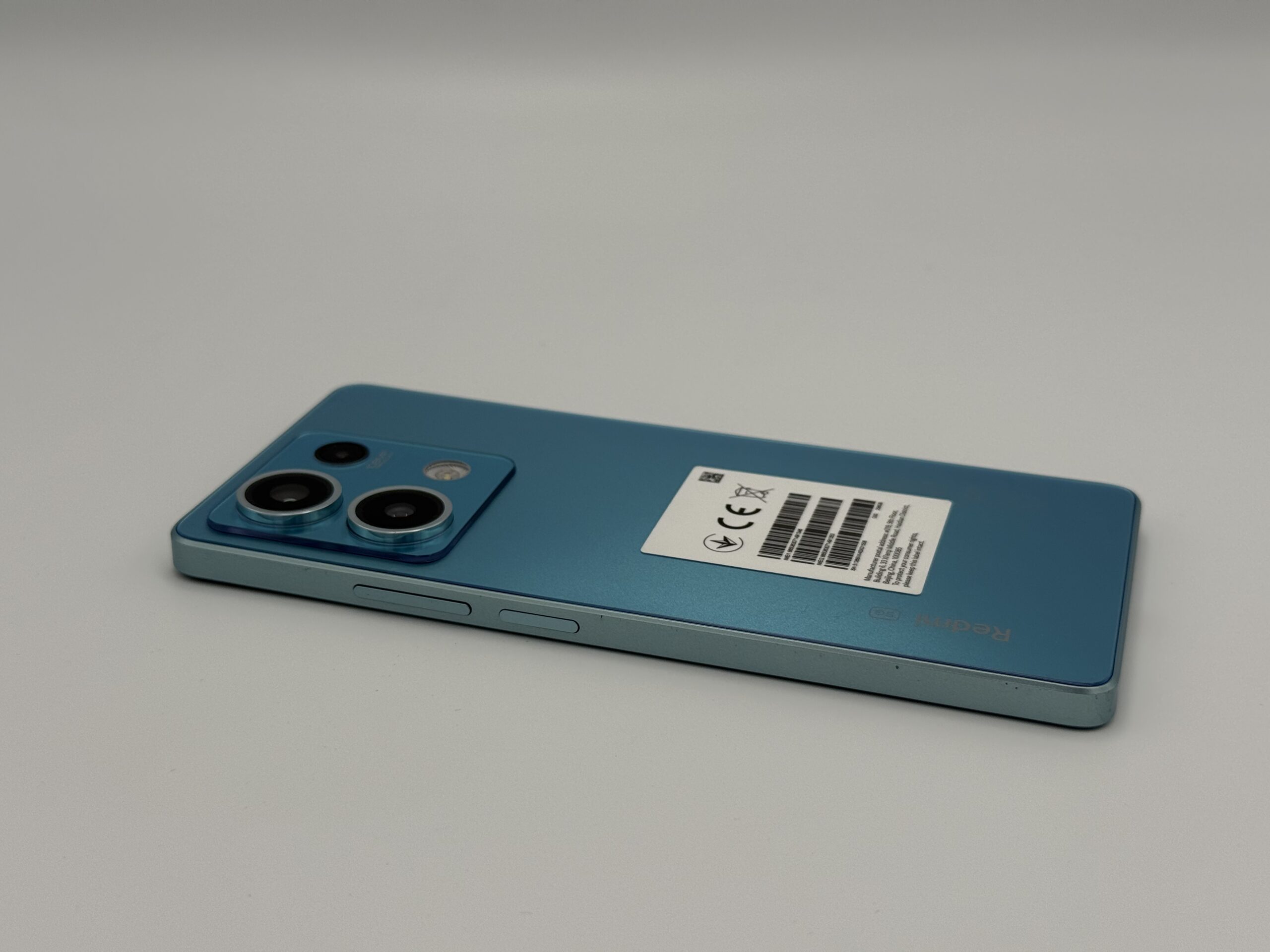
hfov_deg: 39.7
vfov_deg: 30.3
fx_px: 1761
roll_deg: -0.5
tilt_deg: -24.9
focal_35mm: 48
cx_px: 635
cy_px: 476
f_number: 1.78
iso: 64
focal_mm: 6.76
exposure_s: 1/1285
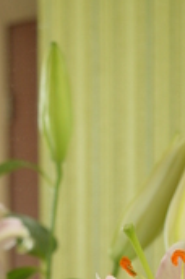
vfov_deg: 18.7
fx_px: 823
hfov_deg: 12.8
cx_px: 70
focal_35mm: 106
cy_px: 288
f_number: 4.5
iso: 560
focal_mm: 27
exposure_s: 1/60
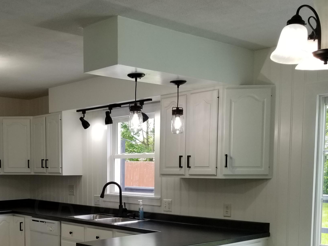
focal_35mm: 48
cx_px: 95
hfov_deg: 38.9
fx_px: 455
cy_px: 204
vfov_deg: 29.4
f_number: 1.7
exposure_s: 1/146
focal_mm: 4.3
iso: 50
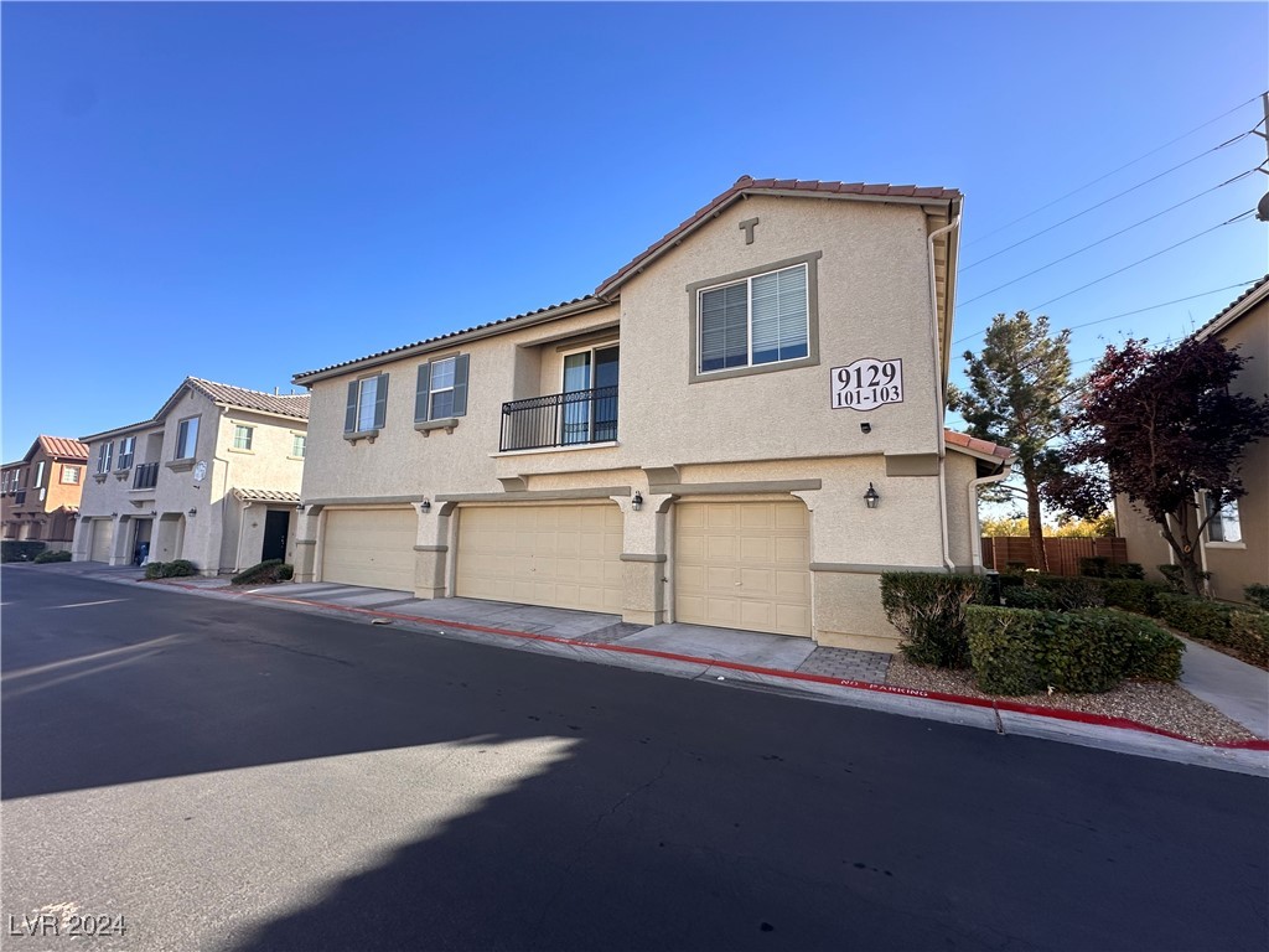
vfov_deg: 85.7
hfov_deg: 102.1
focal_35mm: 14
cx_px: 634
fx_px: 513
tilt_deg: +7.5
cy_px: 476
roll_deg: -1.0
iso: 40
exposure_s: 1/729
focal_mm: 2.22
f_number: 2.2
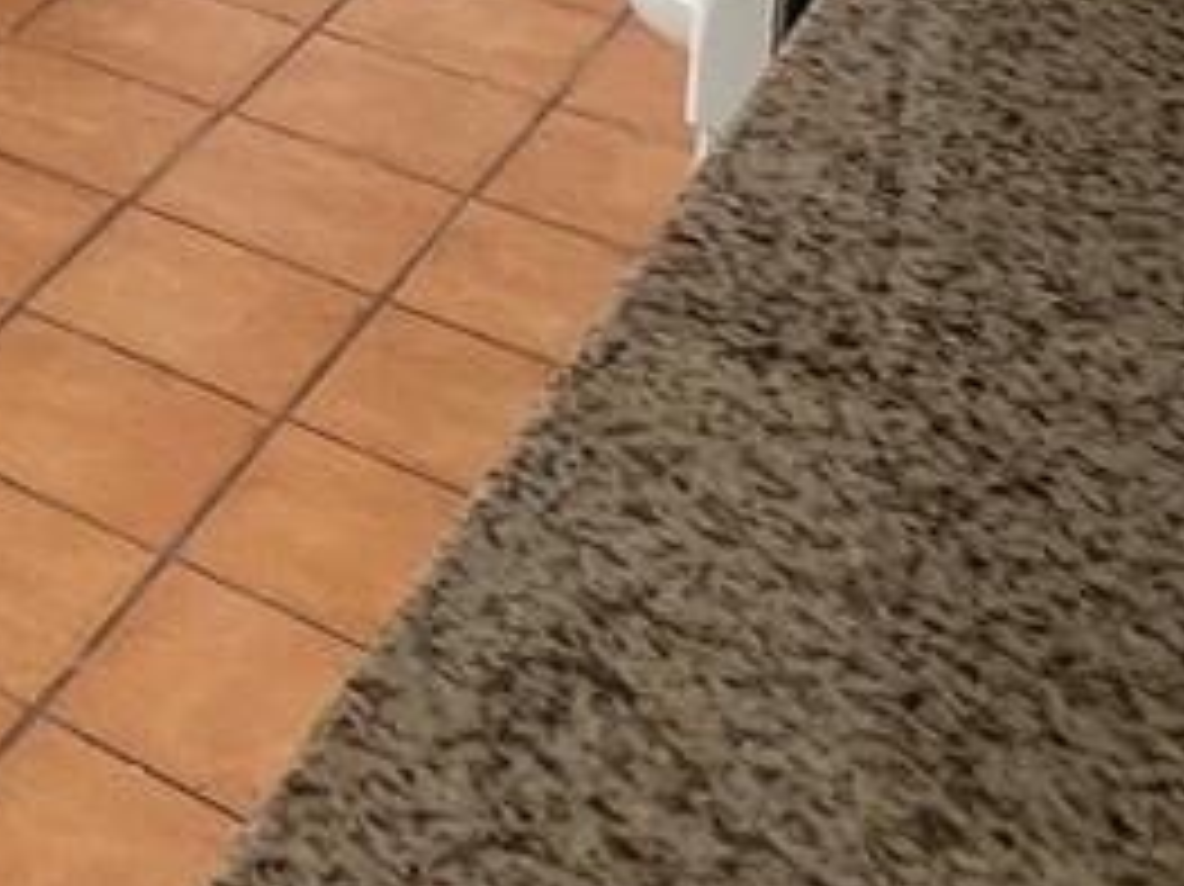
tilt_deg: -10.7
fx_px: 2701
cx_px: -1080
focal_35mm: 79
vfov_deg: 15.1
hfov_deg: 18.2
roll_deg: +2.1
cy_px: -890
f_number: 1.8
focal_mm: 1.57
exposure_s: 1/136
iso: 32
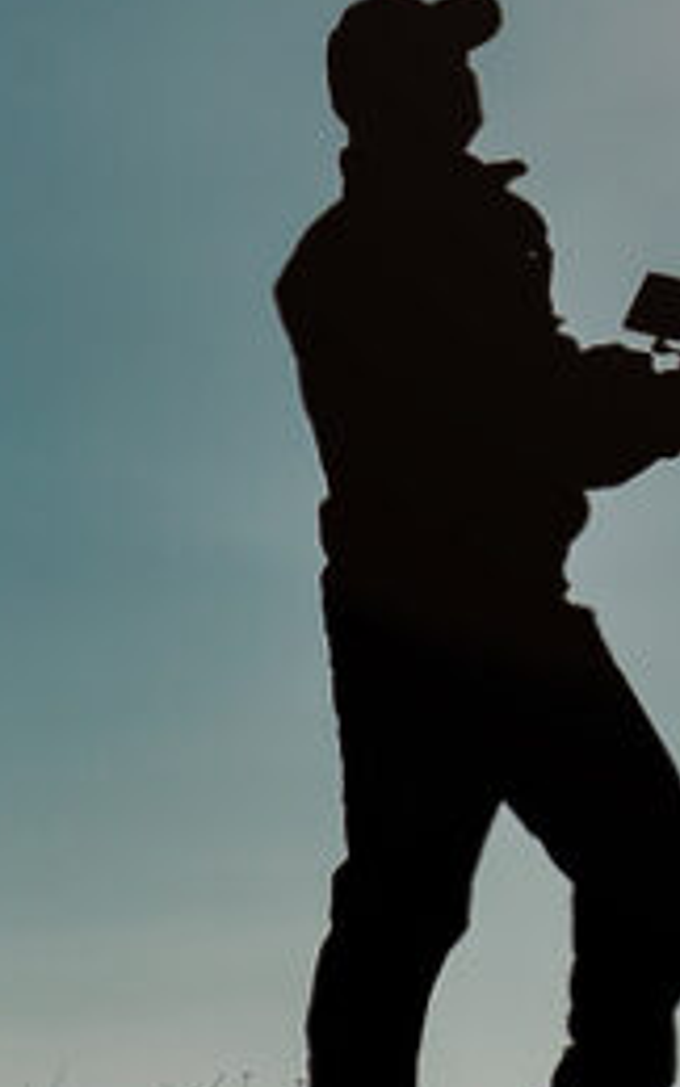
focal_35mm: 192
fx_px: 5690
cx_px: 1373
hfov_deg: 6.6
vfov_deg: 10.9
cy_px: 411
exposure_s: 1/640
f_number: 8
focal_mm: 70
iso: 50
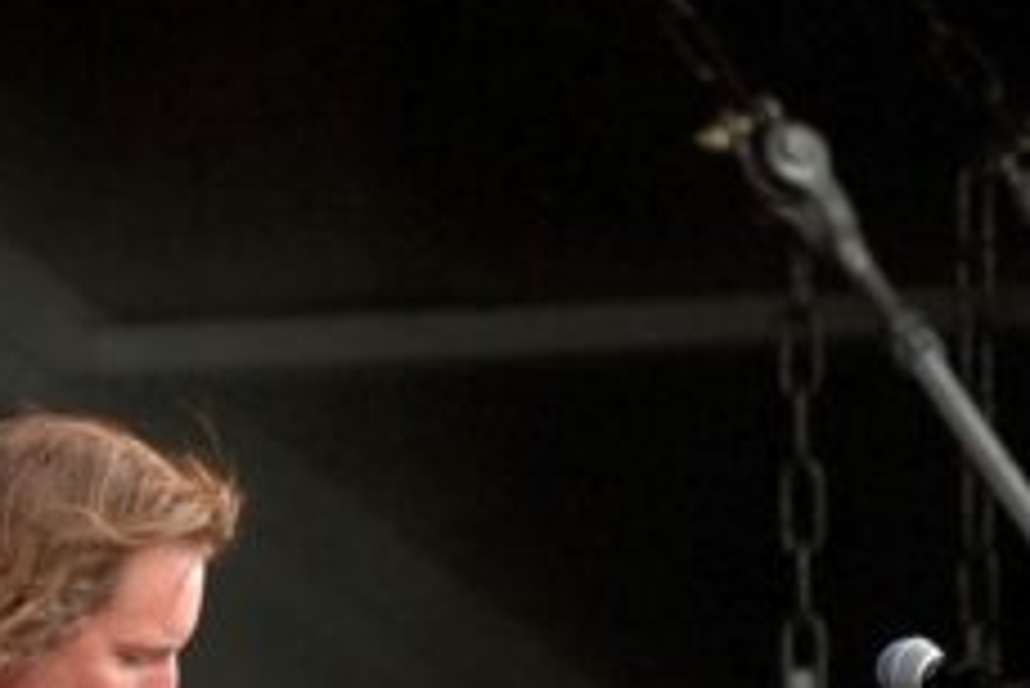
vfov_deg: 0.9
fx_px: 43200
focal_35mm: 1509
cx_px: -387
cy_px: 657
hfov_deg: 1.4
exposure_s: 1/500
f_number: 6.3
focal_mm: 300
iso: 1600
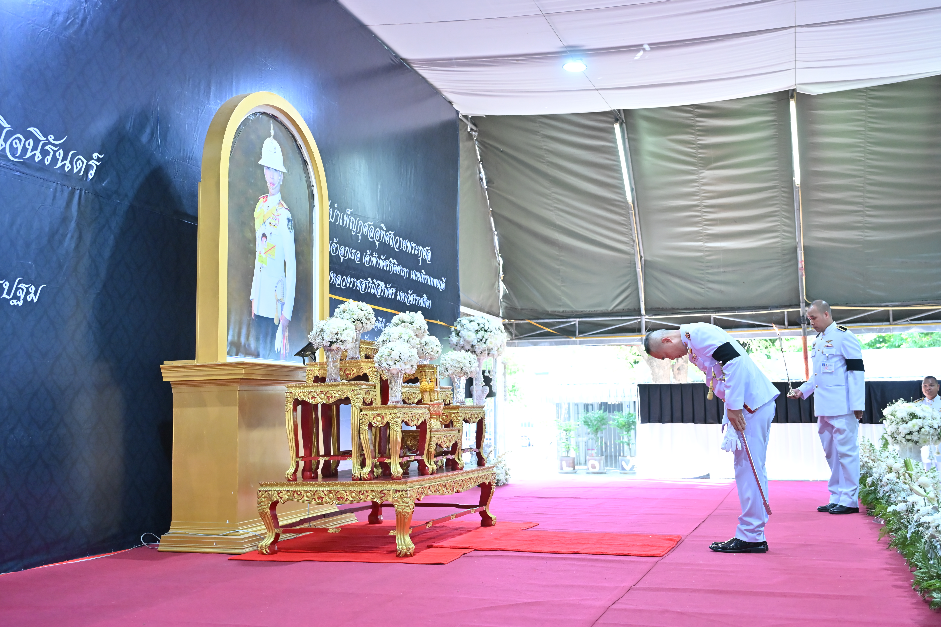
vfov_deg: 38.4
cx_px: 470
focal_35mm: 34
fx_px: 902
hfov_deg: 55.1
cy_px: 314
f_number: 4
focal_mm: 34.5
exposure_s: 1/250
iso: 2500
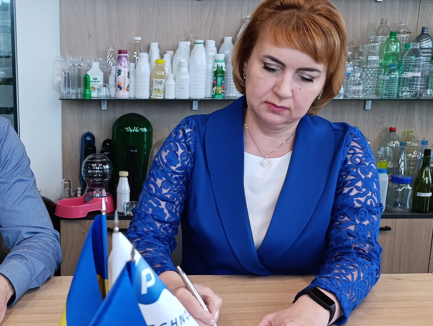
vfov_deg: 29.7
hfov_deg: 38.1
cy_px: 197
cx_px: 119
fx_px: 614
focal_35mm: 49
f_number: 1.6
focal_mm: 6.14
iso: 500
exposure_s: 1/100
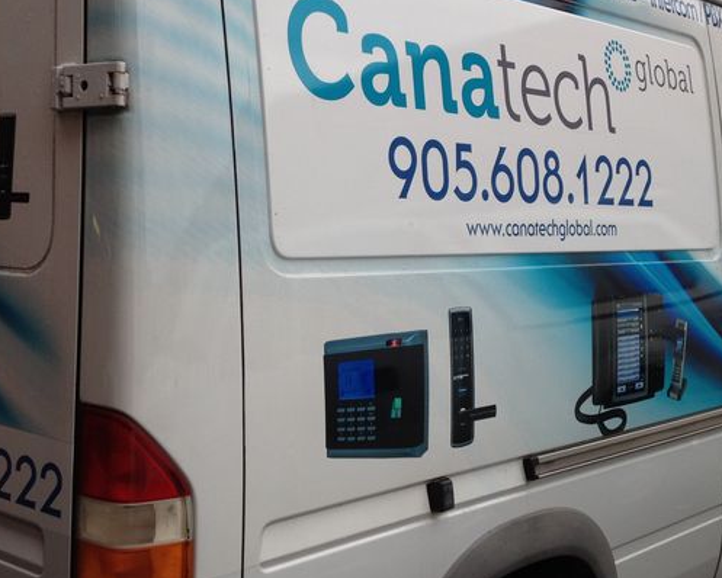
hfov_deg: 34.0
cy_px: 266
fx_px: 1176
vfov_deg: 27.6
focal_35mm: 55
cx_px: 286
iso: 50
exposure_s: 1/163
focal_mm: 4.28
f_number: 2.4
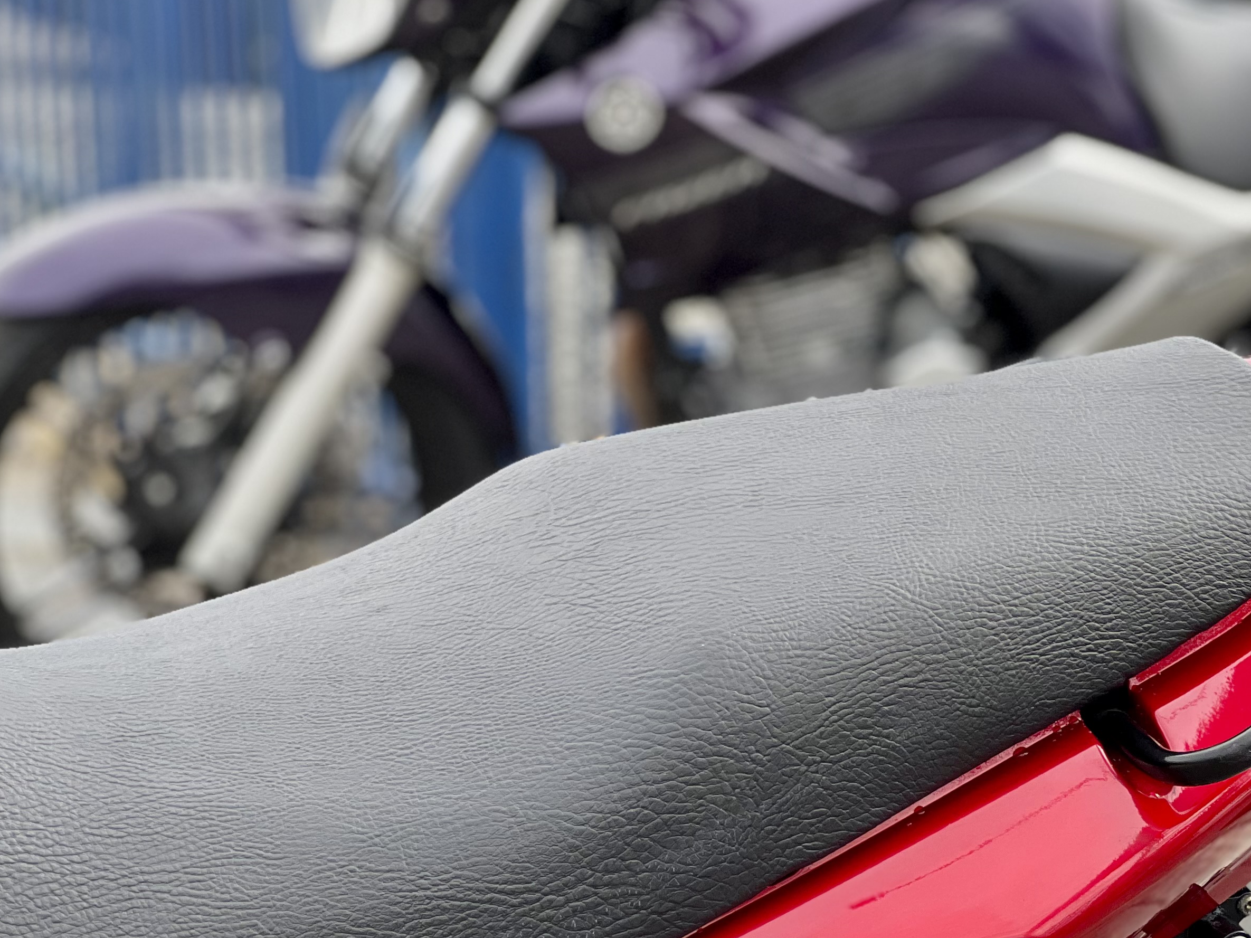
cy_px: 768
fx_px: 4734
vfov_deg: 11.3
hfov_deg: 15.0
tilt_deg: -15.0
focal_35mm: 131
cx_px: 942
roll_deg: -0.5
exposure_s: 1/121
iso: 50
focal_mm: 9
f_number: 2.8
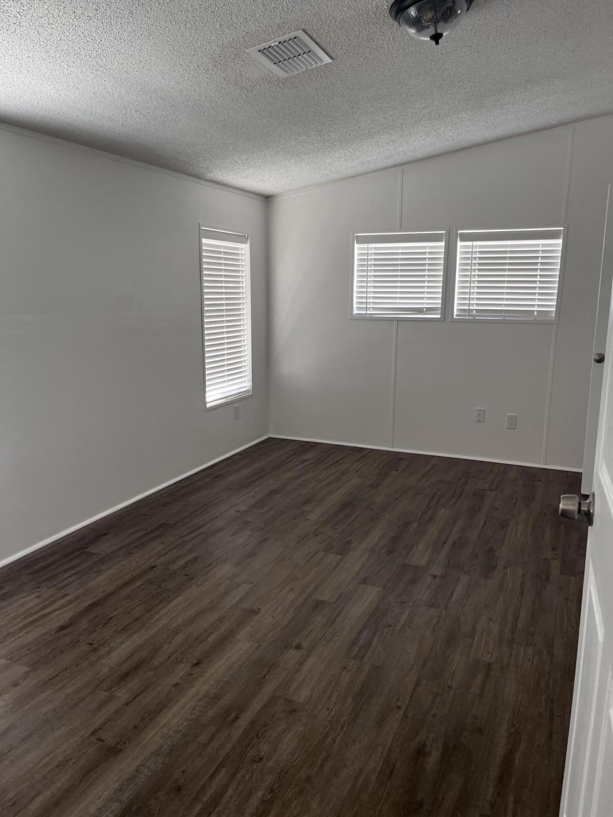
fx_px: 614
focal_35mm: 26
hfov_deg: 53.1
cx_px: 306
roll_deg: +0.9
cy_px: 408
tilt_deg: -6.9
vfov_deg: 67.3
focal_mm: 5.1
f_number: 1.6
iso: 100
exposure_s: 1/120
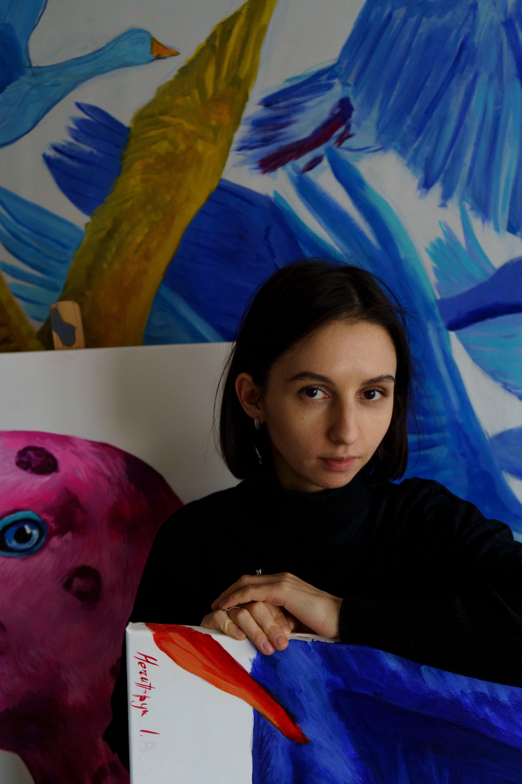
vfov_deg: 47.4
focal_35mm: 41
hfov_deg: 32.6
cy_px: 392
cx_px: 261
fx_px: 892
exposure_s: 1/100
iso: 1250
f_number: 4.5
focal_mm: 41
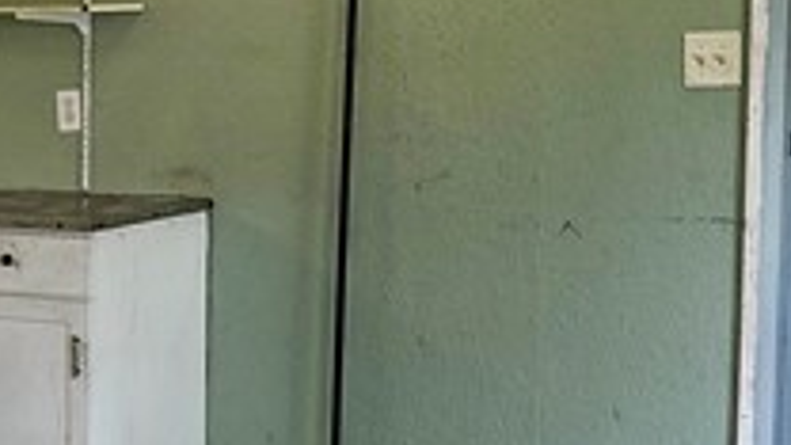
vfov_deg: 9.4
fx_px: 2706
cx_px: -384
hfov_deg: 15.4
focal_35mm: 129
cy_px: 274
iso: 160
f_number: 1.78
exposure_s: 1/120
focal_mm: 6.86
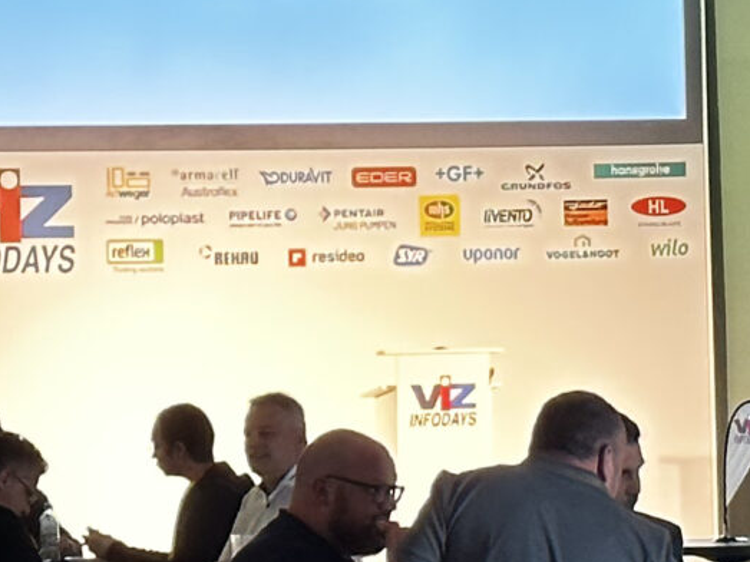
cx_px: 684
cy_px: 145
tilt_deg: +2.3
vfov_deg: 6.3
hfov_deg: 8.4
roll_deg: +0.9
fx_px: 5090
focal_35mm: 235
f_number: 1.78
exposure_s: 1/50
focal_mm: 6.86
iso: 160
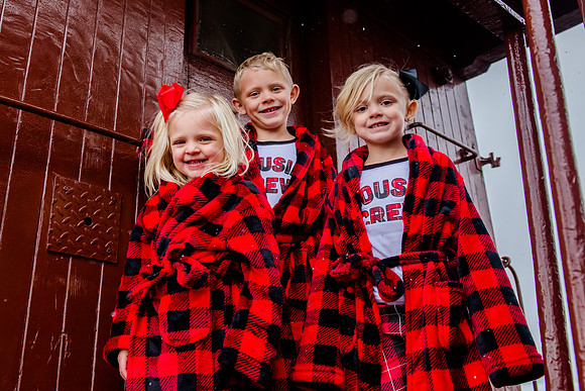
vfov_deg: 34.4
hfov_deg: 49.8
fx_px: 627
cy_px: 144
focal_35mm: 39
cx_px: 250
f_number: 5
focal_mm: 27
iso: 800
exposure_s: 1/640
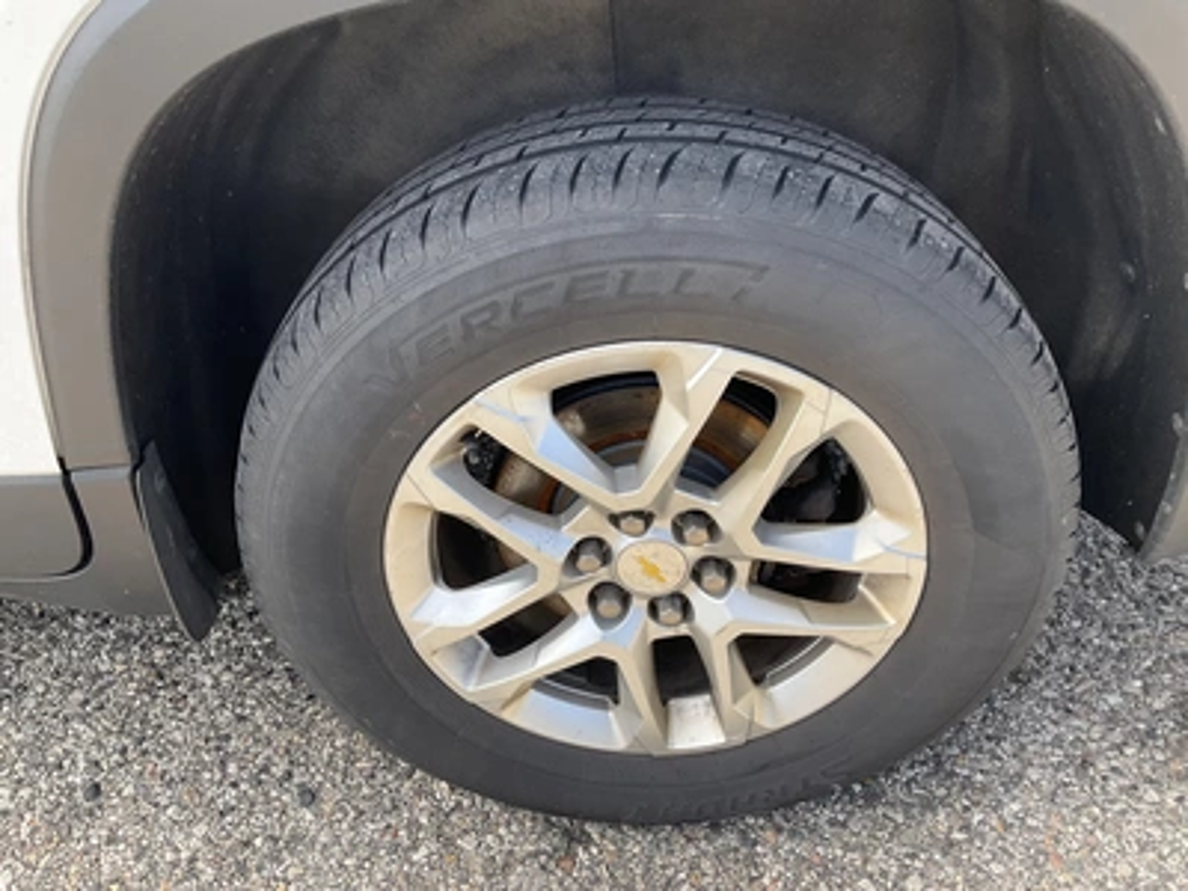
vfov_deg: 48.2
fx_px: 995
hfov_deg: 61.7
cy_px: 446
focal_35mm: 29
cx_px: 594
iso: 25
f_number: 1.8
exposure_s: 1/358
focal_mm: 3
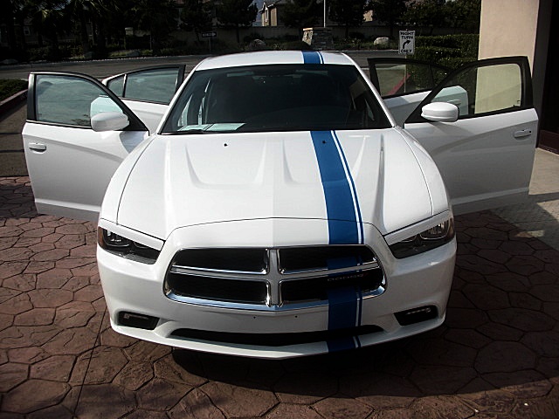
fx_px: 581
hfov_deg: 51.4
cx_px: 280
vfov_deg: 39.7
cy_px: 210
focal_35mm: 36
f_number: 7.9
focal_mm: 6.3
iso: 50
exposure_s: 1/125
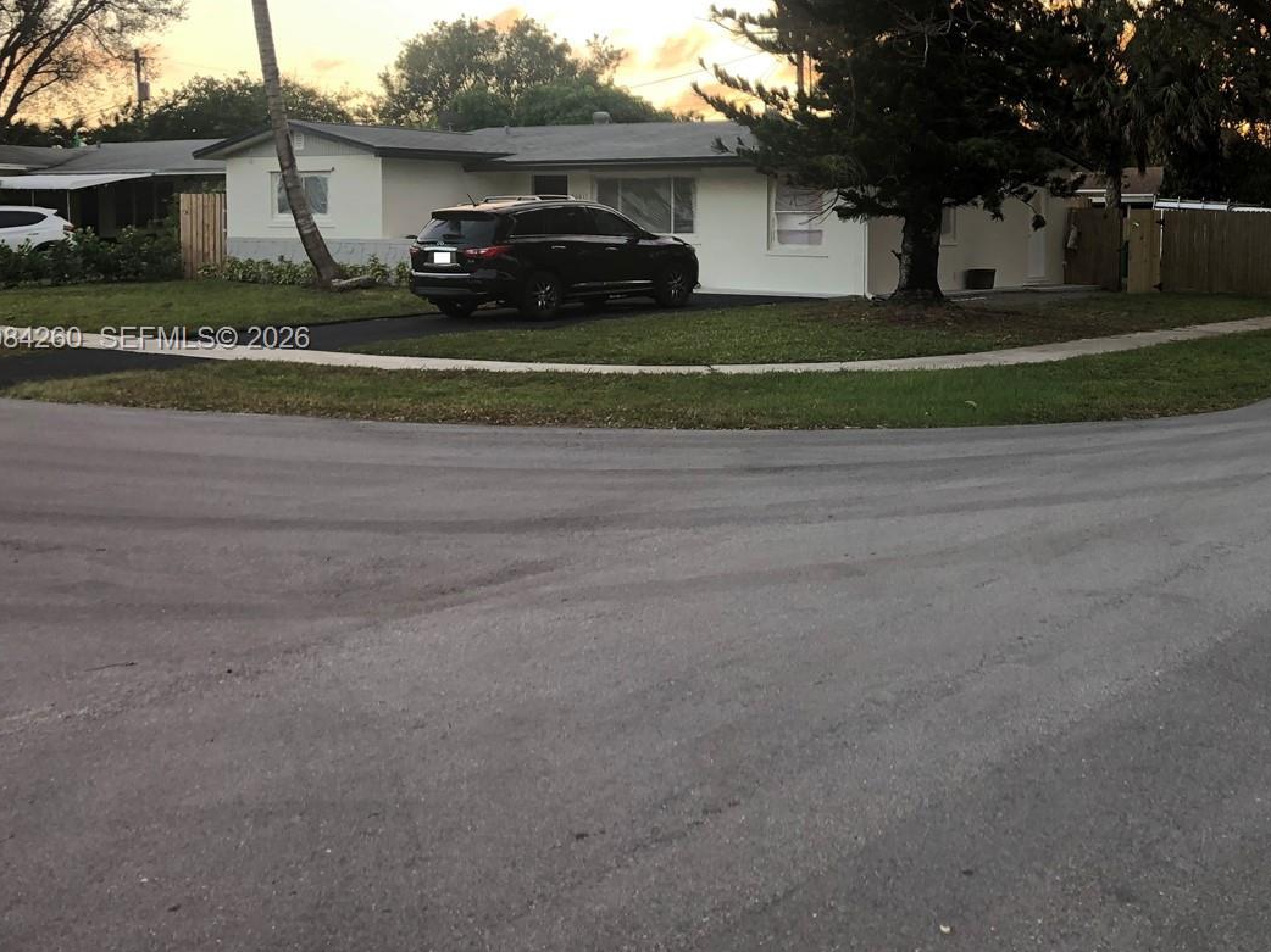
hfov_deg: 42.9
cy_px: 340
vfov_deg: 33.4
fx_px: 1578
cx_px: 906
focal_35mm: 43
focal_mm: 3.99
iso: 64
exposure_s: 1/120
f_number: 1.8
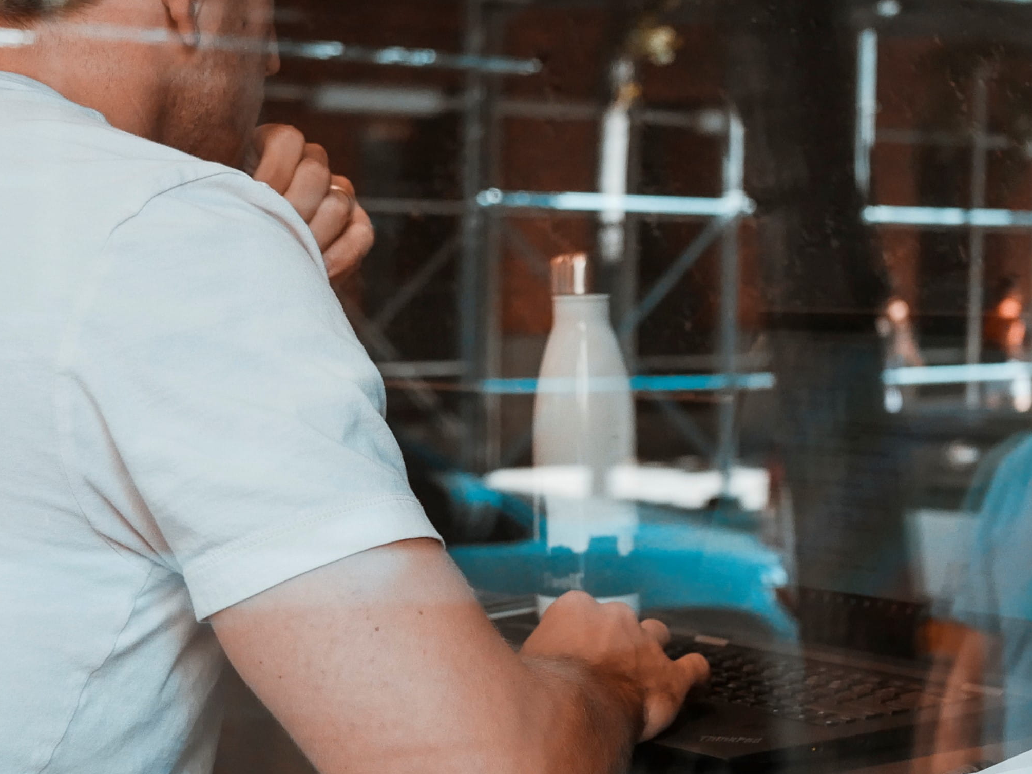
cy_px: 368
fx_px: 2564
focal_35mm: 86
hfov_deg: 22.7
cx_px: 667
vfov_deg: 17.2
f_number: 2.5
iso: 1000
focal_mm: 20
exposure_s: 1/125
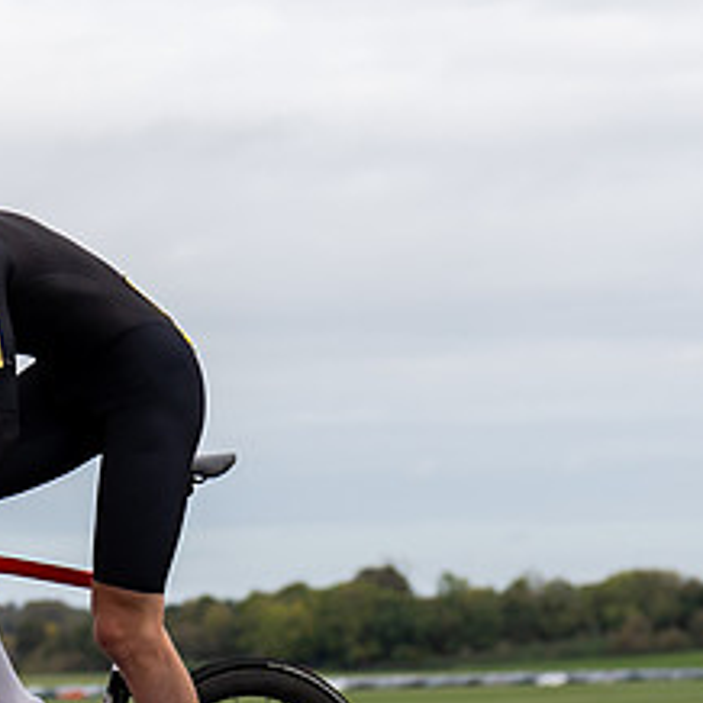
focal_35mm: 251
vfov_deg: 7.0
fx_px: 5767
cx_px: -93
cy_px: 547
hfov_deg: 6.9
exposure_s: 1/1000
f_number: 3.5
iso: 125
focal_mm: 70
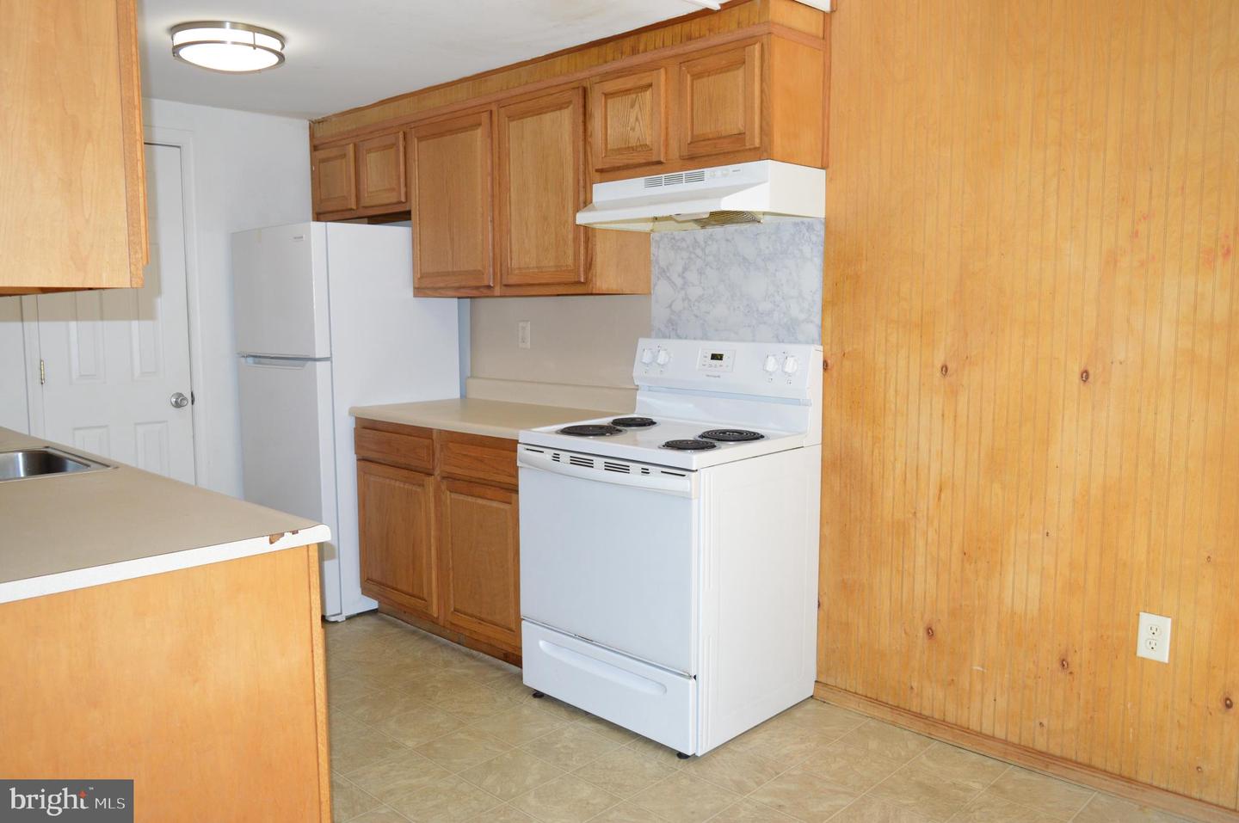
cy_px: 412
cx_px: 620
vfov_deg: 47.8
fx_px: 928
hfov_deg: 67.4
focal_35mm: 27
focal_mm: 18
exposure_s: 1/200
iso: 800
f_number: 5
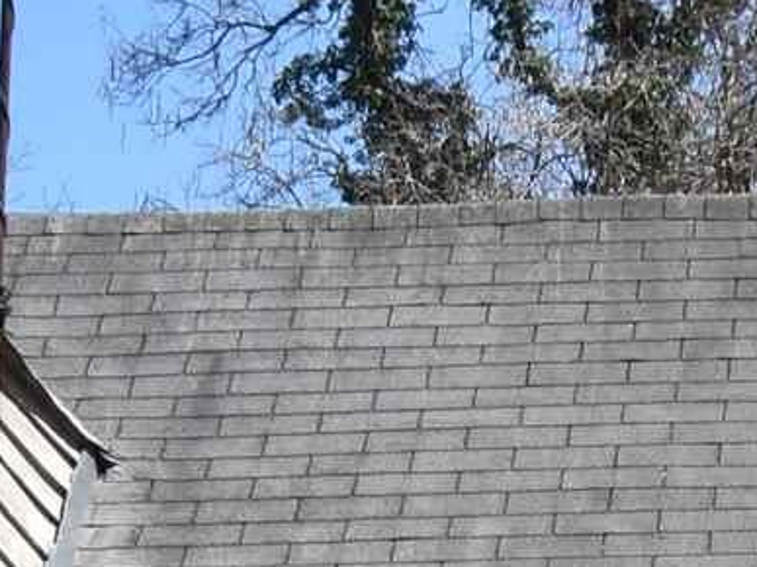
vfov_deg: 6.2
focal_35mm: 229
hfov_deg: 8.6
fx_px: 5006
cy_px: 1390
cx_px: 714
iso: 160
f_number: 8
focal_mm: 20
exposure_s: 1/250
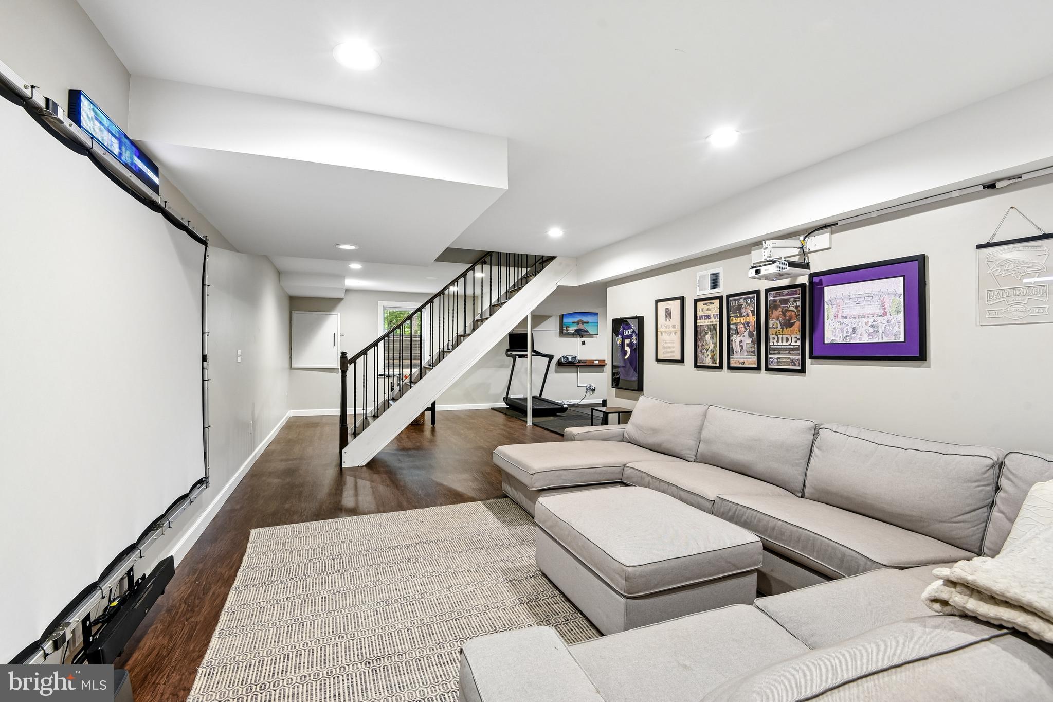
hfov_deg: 96.7
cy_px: 351
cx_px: 526
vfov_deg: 73.7
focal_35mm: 16
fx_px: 468
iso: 400
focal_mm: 16
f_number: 8
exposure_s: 1/6
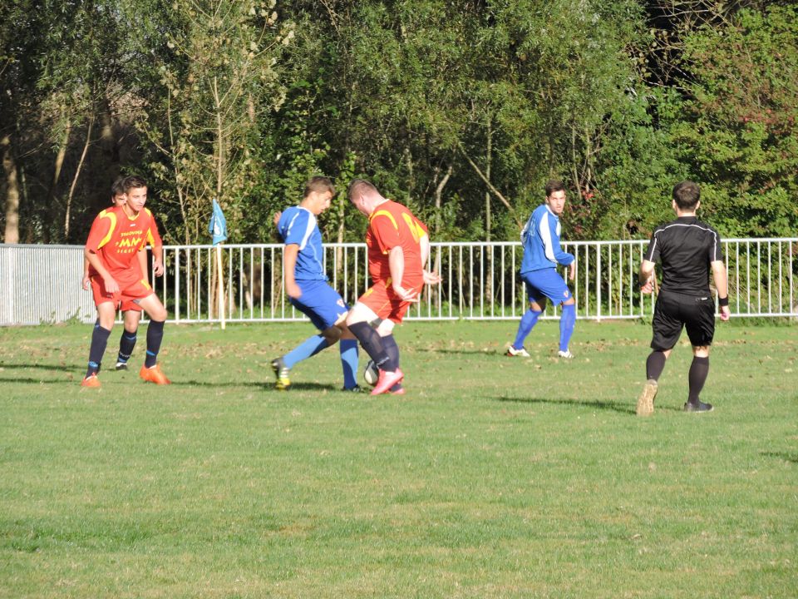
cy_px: 300
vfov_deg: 4.2
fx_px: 8069
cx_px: 399
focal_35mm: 350
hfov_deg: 5.7
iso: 100
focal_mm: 62.4
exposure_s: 1/320
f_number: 4.8
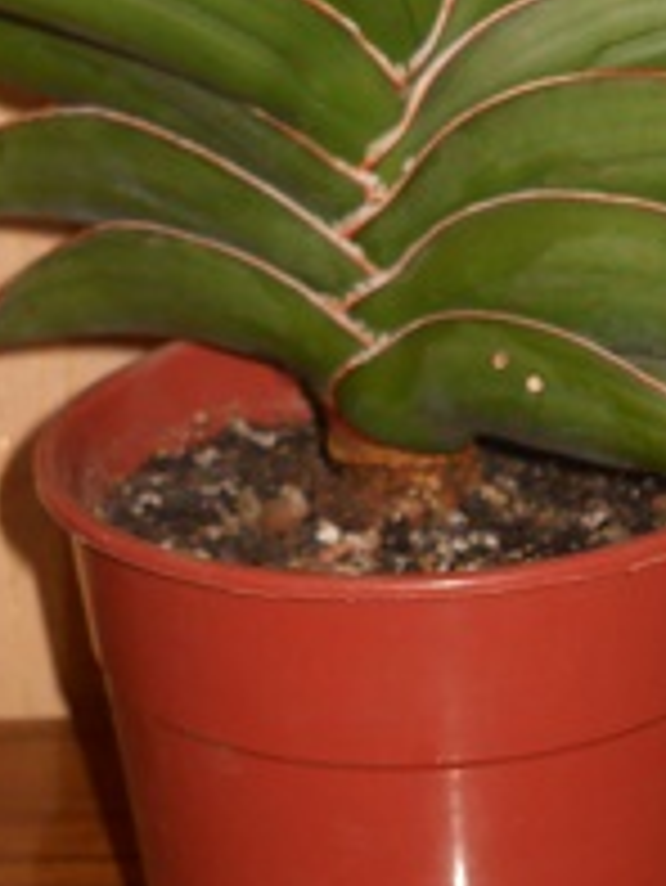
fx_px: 3434
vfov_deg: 14.6
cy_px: 175
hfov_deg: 11.1
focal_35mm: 134
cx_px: 356
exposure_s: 1/60
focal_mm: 10.84
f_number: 7.1
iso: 200
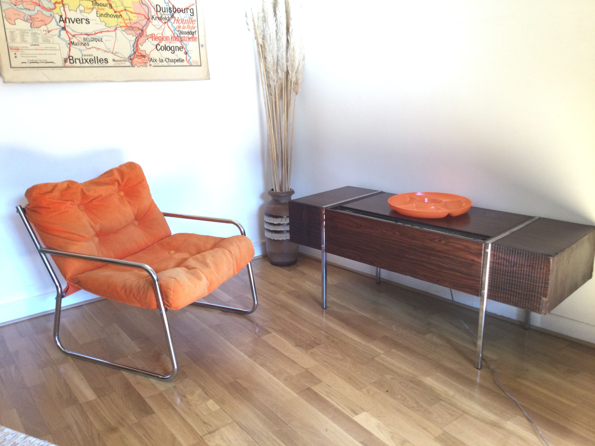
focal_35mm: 31
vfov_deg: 45.4
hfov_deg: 58.4
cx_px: 298
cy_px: 223
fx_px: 533
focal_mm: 3.3
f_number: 2.4
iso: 64
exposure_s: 1/33
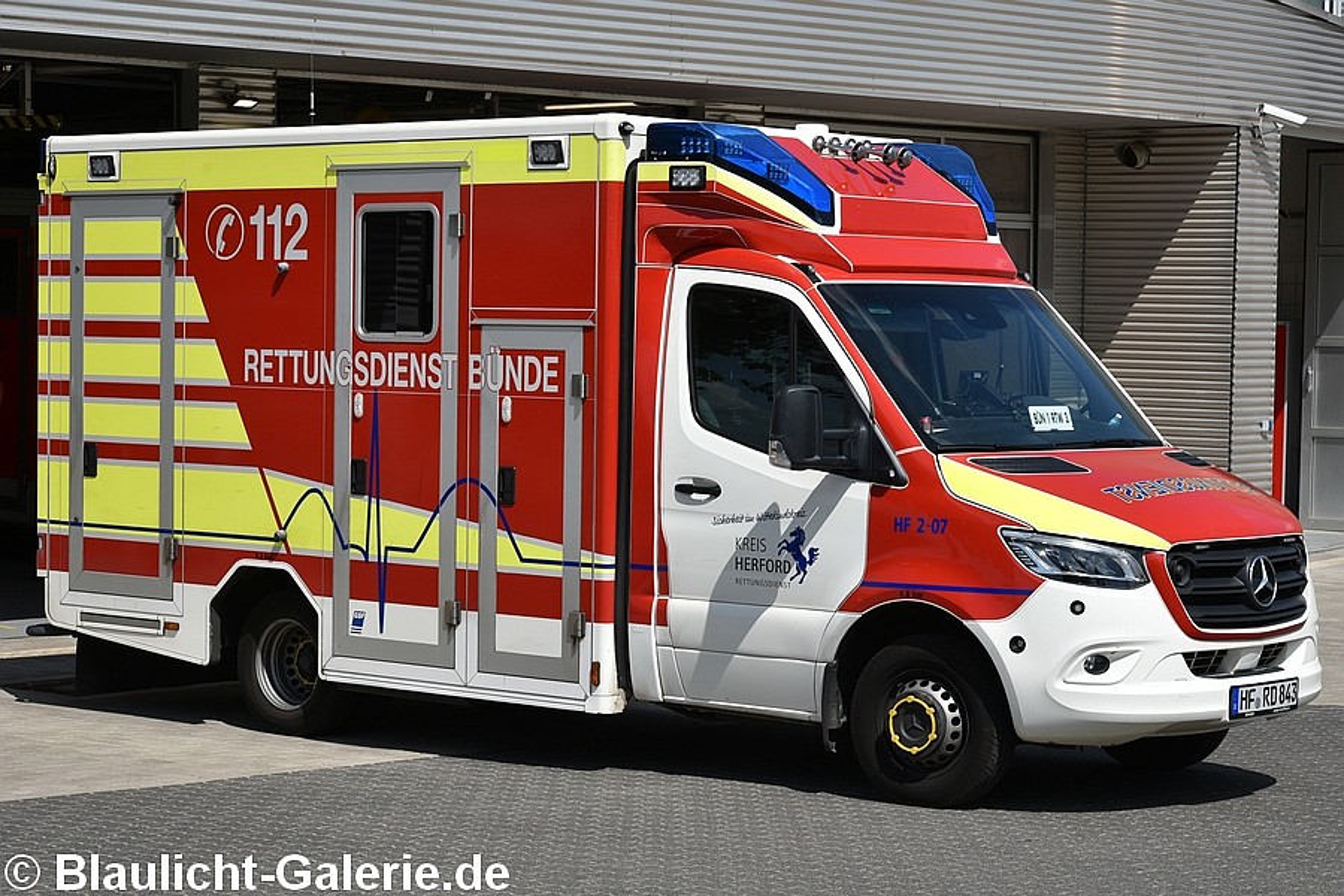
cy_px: 448
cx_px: 672
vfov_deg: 17.5
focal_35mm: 78
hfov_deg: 26.0
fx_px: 2912
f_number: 11
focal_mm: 78
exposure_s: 1/500
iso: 200
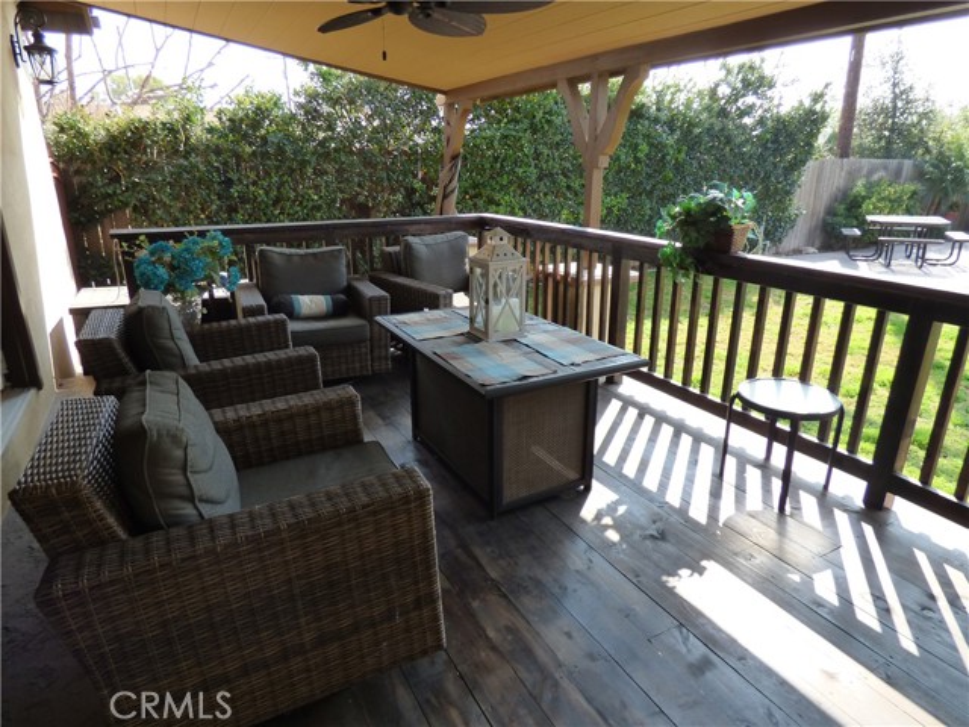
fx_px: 560
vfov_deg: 66.0
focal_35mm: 20
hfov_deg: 81.7
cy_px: 364
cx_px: 484
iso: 200
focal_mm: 3.58
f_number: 2.8
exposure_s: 1/320
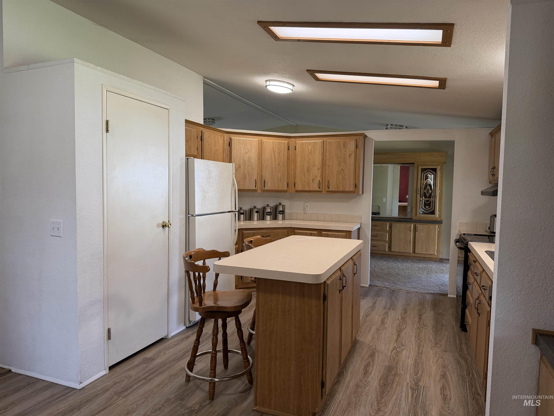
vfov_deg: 56.8
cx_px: 277
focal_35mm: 24
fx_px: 384
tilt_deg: -3.3
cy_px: 208
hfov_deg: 71.6
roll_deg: -0.5
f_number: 1.78
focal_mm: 6.76
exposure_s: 1/120
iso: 200
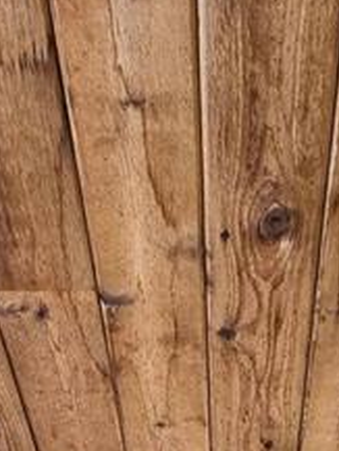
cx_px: 225
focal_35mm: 72
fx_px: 939
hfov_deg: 20.4
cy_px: 1122
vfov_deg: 14.5
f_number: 2.2
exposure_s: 1/60.2
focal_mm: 2.2
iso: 200
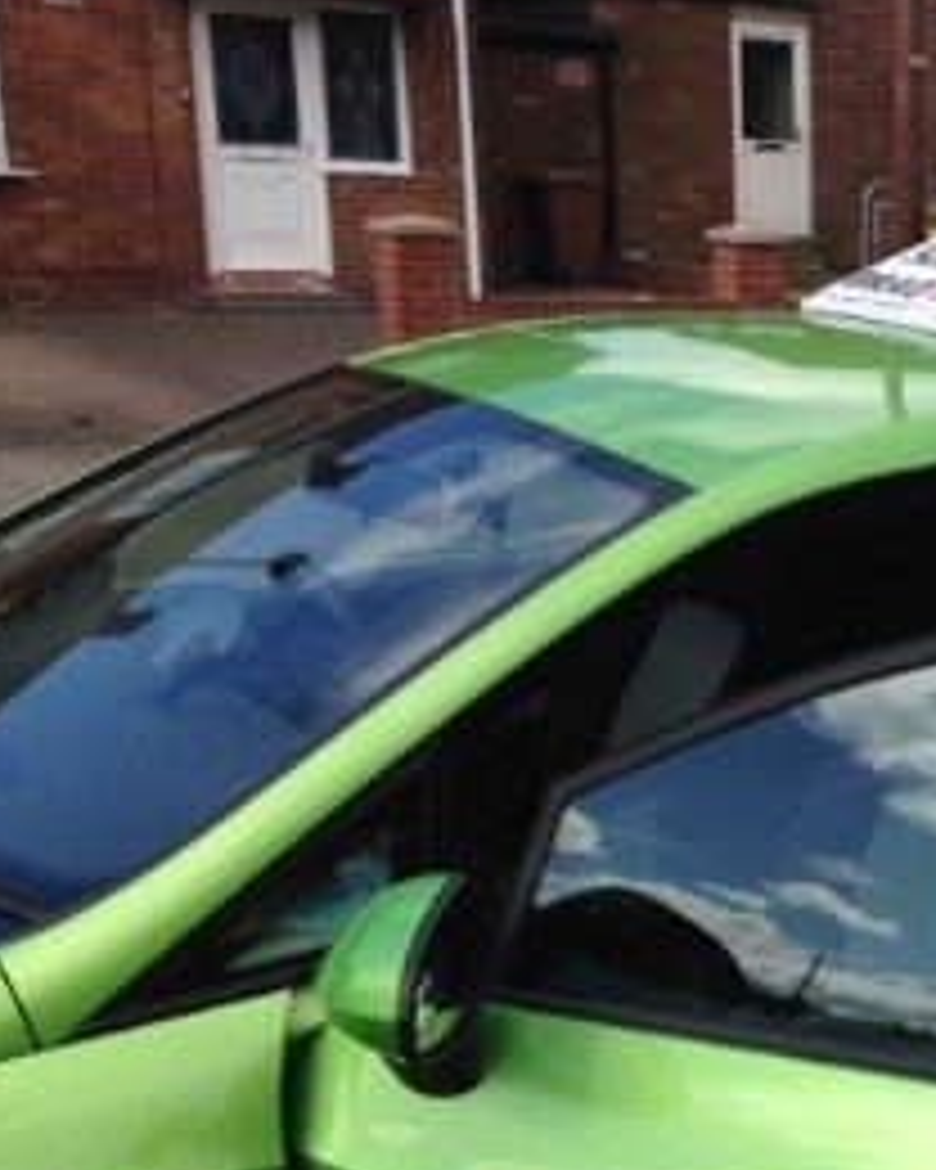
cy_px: 713
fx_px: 2147
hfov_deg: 22.8
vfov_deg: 30.4
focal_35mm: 62
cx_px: 1098
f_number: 2.4
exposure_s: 1/1063
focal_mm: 4.12
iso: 50
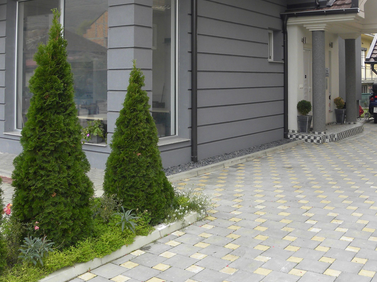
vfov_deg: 32.6
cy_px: 56
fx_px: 468
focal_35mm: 43
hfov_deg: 43.8
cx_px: 198
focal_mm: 4.6
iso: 64
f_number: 3.5
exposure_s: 1/98.1
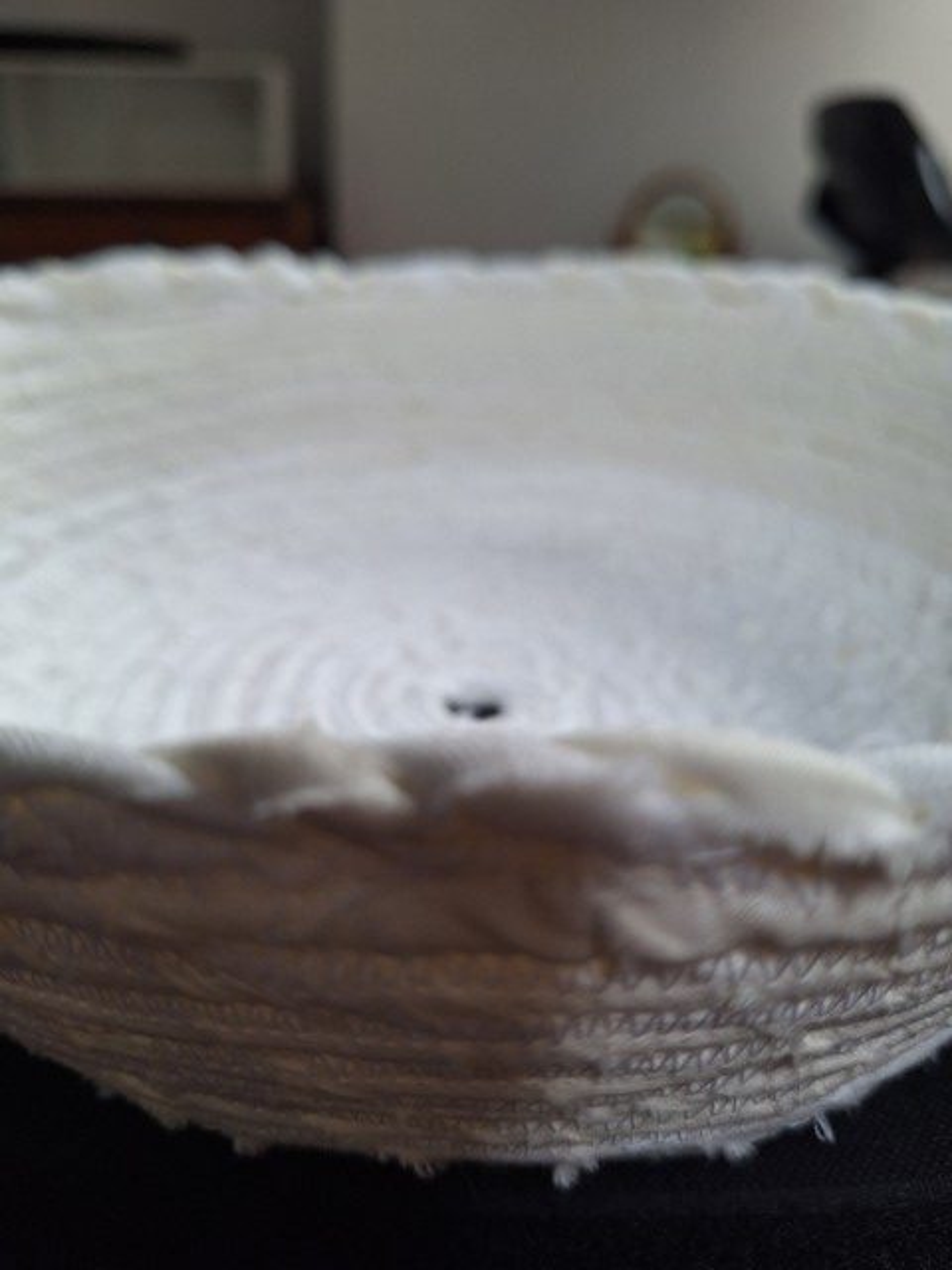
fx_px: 843
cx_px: 476
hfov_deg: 58.9
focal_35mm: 23
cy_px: 635
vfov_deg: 73.9
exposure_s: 1/60
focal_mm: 5.54
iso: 64
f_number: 1.8
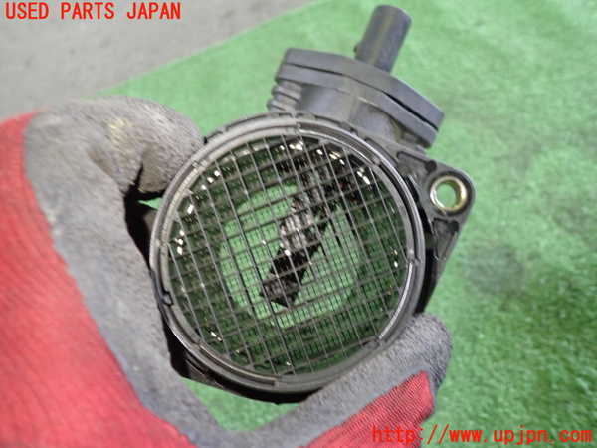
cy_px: 224
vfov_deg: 46.8
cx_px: 298
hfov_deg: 60.0
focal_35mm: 30
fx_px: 517
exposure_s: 1/30
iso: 640
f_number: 2.3
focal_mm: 5.4
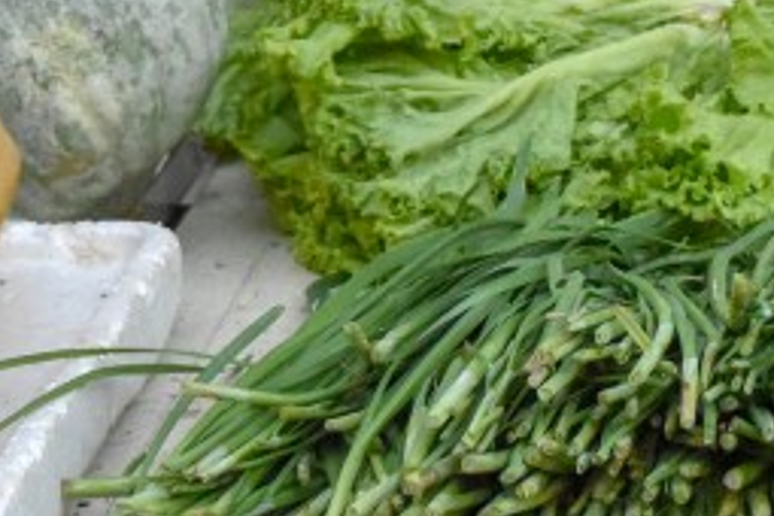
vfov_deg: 5.4
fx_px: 5461
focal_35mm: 254
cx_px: 279
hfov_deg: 8.1
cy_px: -42
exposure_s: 1/500
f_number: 5
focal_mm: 40
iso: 2800
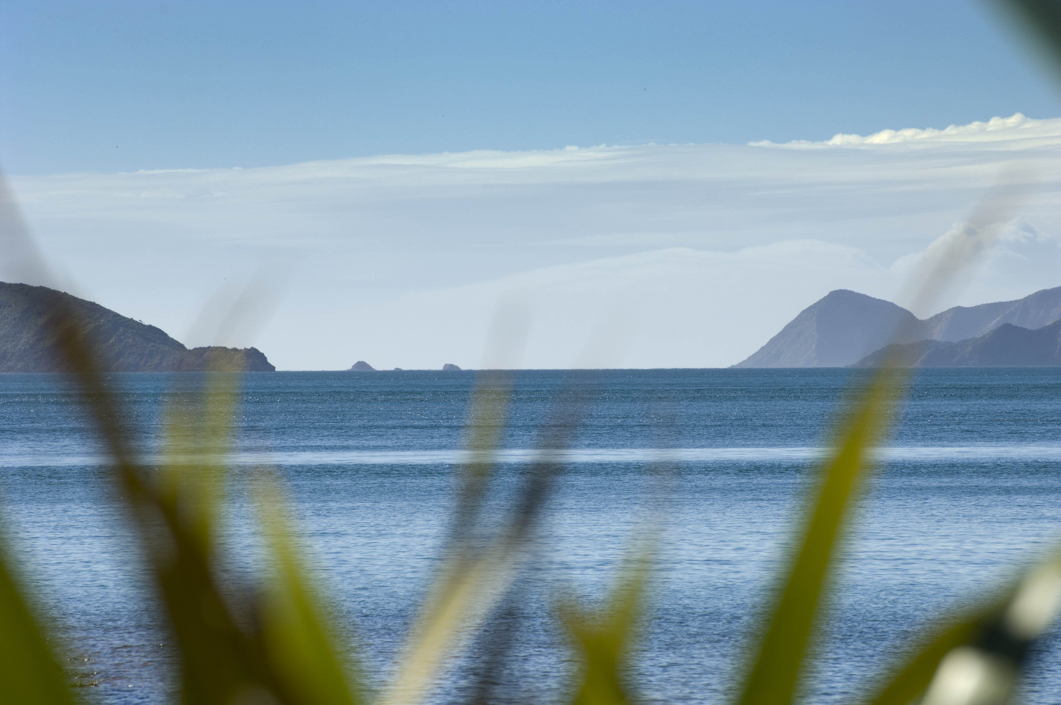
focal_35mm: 360
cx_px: 530
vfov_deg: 3.8
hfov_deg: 5.7
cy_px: 352
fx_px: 10597
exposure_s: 1/350
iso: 100
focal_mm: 240
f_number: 9.5
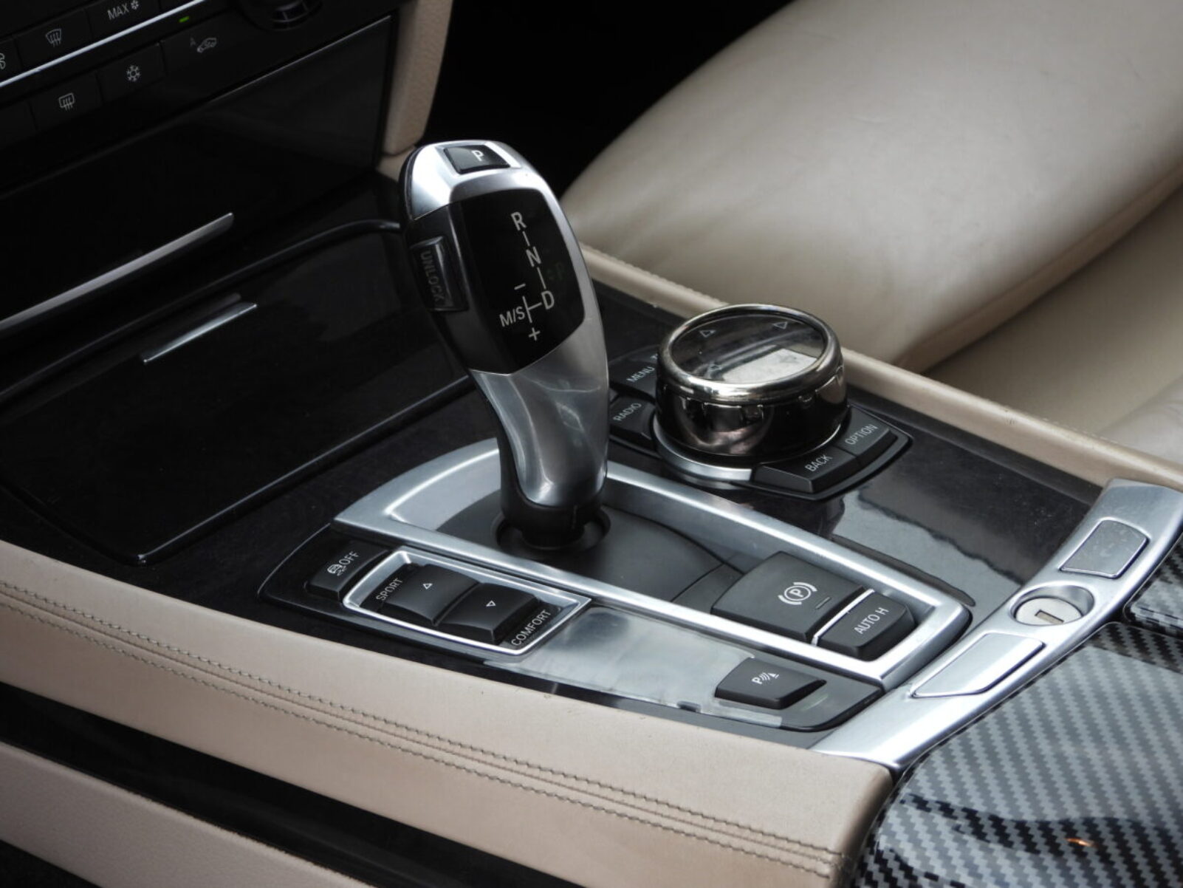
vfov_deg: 14.1
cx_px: 592
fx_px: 3589
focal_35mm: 105
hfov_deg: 18.7
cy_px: 444
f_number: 4
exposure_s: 1/200
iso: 100
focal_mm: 18.9
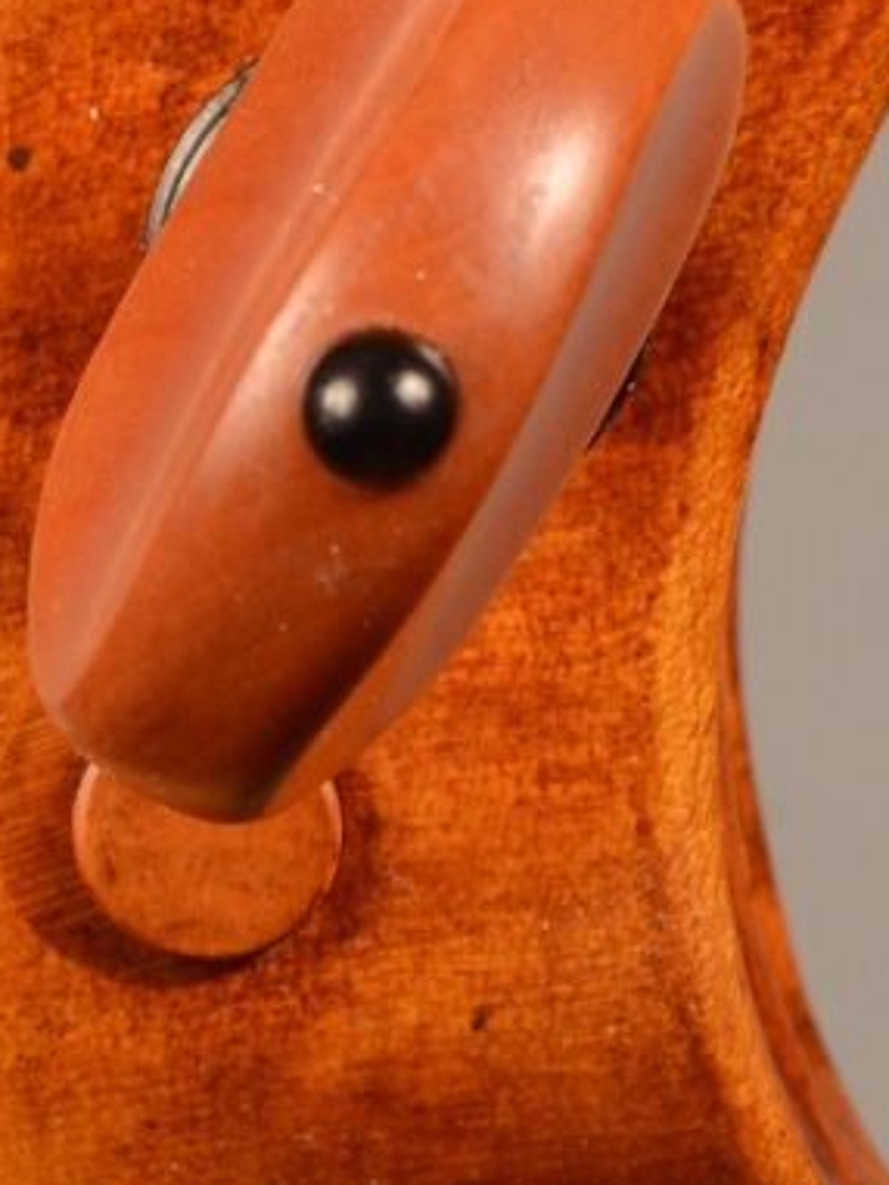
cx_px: 583
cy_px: -613
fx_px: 23203
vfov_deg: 2.9
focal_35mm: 678
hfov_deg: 2.2
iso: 100
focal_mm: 105
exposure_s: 1/1.3
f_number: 22
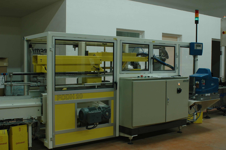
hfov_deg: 46.4
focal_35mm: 42
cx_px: 113
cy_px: 75
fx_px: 263
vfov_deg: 31.8
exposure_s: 1/60
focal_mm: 28
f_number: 4
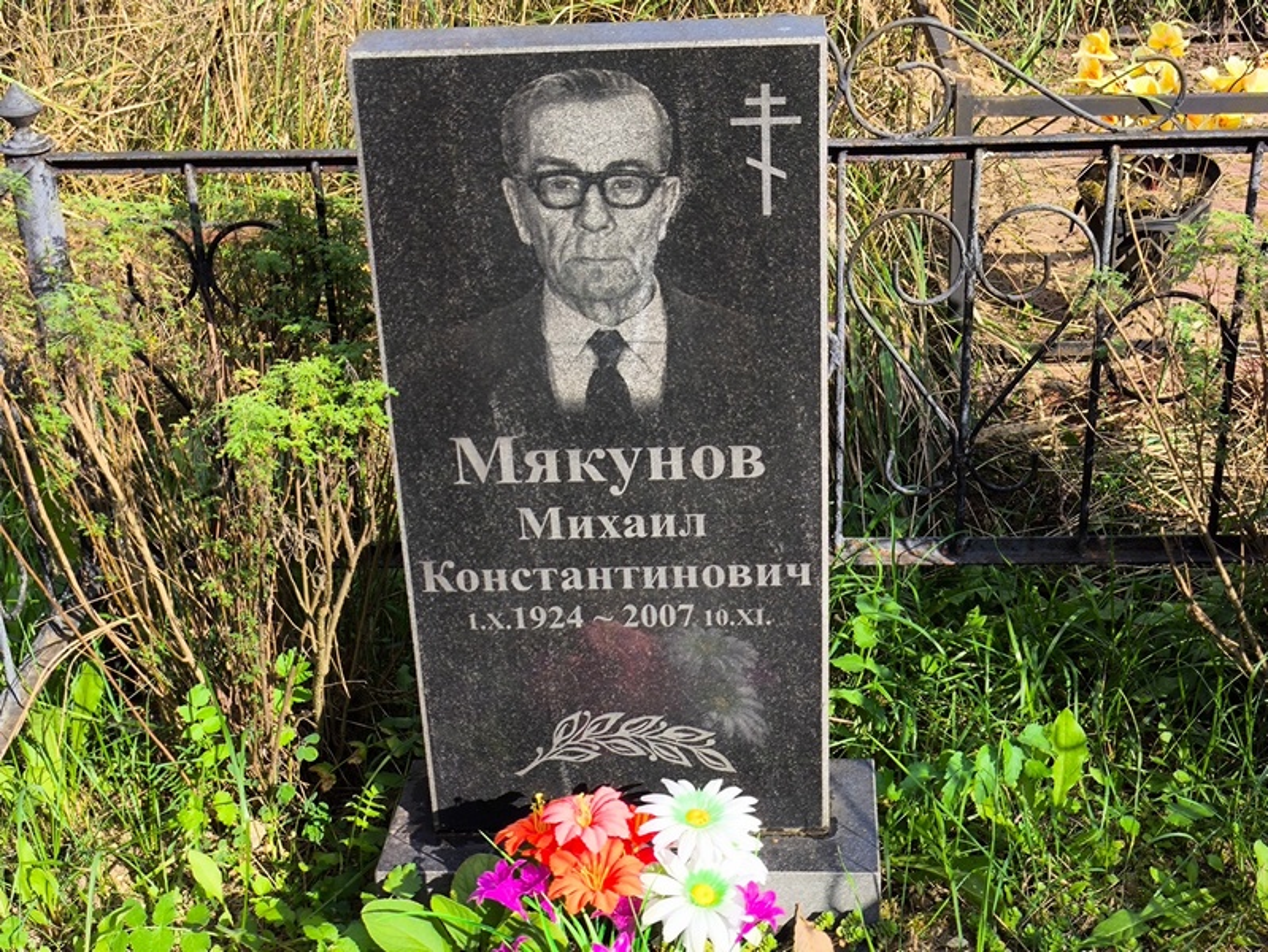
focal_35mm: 50
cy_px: 476
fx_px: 1832
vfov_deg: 29.1
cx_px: 634
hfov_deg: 38.2
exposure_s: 1/983
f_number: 1.7
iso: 50
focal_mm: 4.71
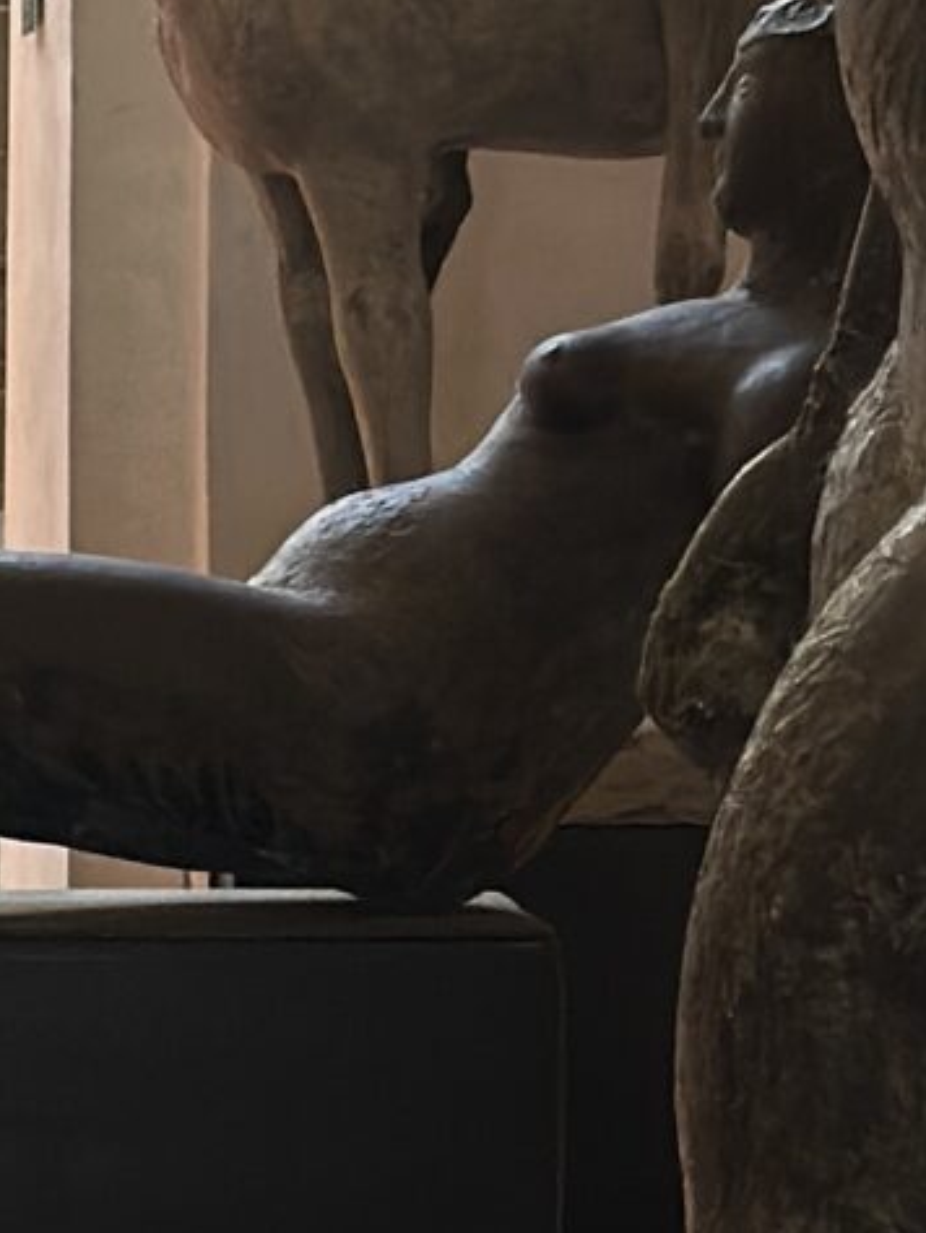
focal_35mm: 259
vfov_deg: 7.6
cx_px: -713
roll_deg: -0.6
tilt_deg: +0.0
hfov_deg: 5.7
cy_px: 289
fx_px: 9230
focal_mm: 6.86
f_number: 1.78
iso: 64
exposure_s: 1/177
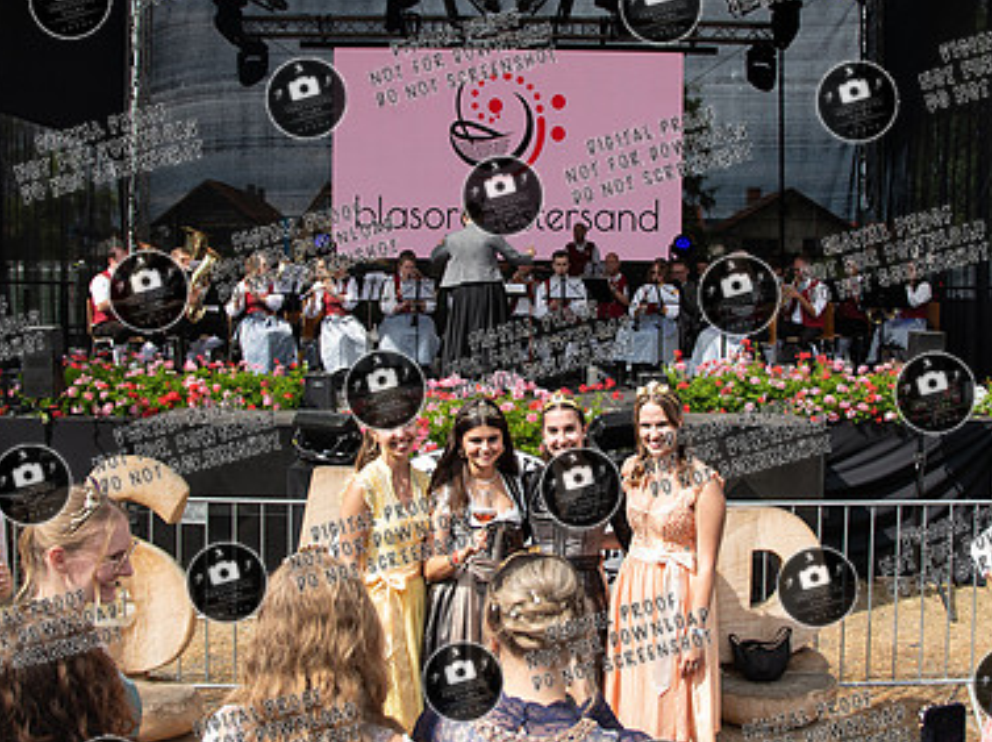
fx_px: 1059
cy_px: 326
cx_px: 555
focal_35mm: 37
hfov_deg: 50.1
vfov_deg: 38.5
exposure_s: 1/500
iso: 64
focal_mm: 17
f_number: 4
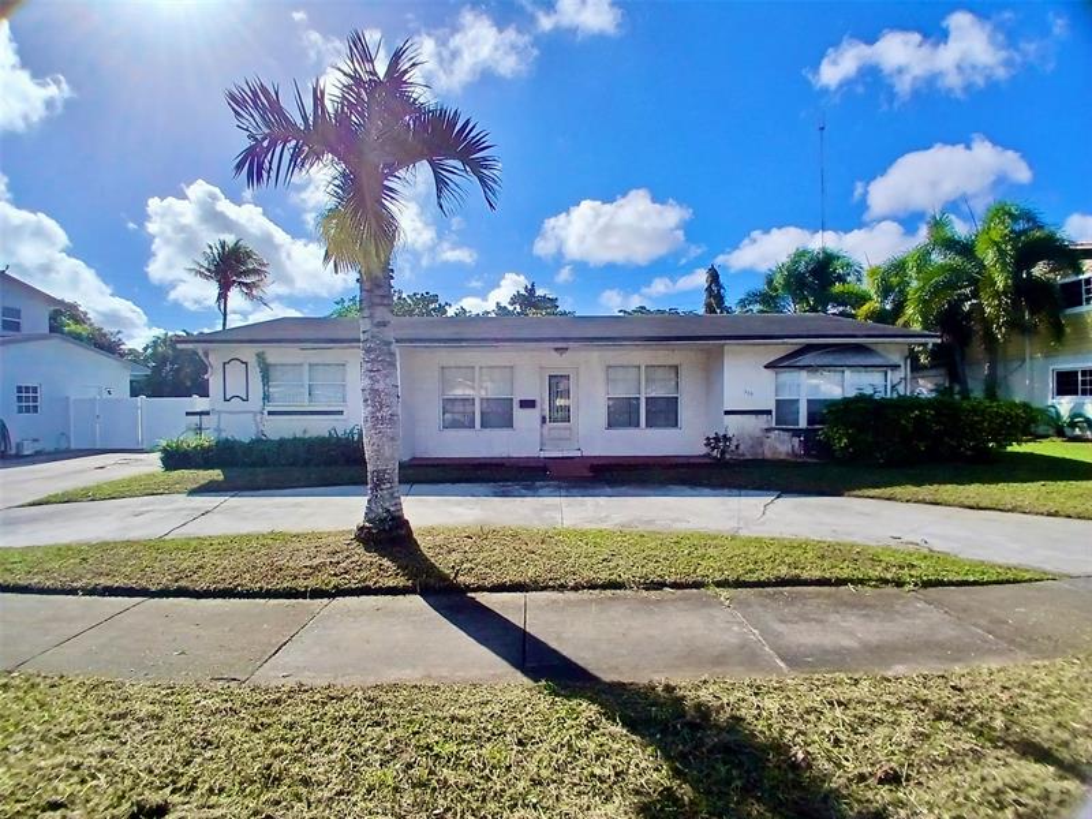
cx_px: 546
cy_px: 410
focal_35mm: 17
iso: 50
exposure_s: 1/2717
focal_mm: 1.4
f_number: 2.2
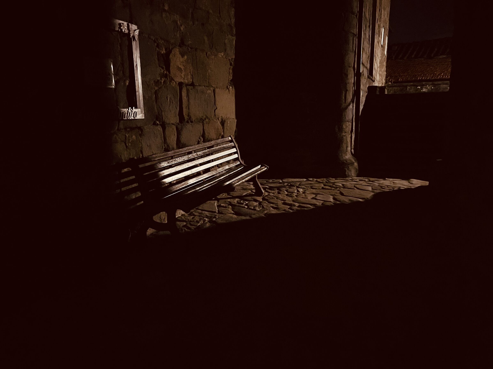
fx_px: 370
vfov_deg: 53.1
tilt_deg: -11.8
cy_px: 184
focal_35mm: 26
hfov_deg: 67.3
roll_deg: +1.2
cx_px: 246
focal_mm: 5.7
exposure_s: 1/15
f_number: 1.5
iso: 8000
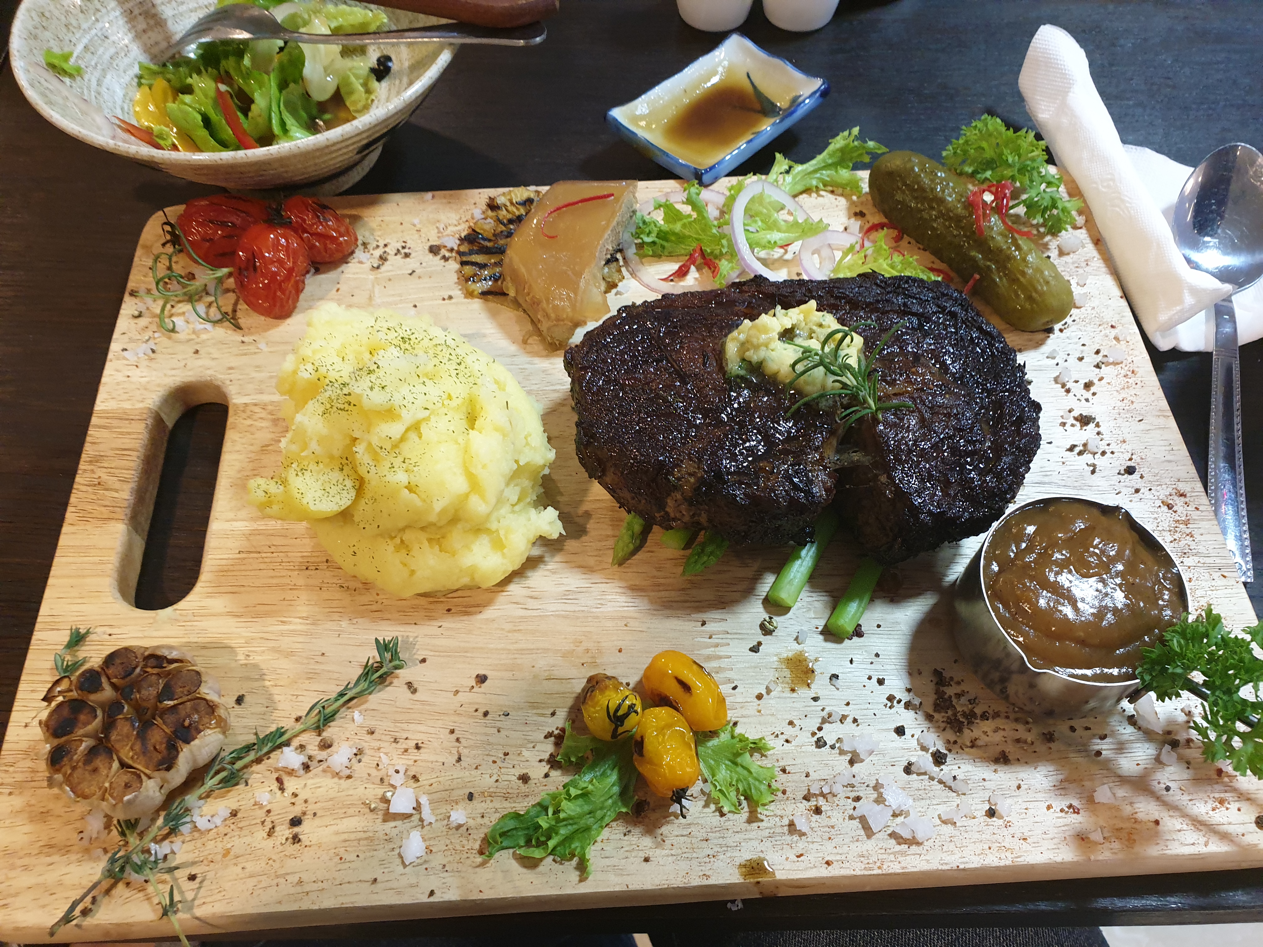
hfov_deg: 67.3
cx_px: 632
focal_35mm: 26
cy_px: 474
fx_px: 949
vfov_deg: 53.1
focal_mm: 4.3
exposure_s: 1/14
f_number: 2.4
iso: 250
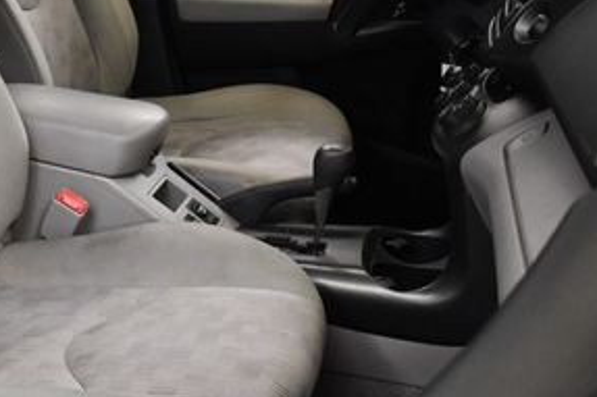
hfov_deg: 28.5
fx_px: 1110
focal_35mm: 67
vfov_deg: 19.9
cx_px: 23
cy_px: 44
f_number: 3.8
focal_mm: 20
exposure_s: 1/125
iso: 1600
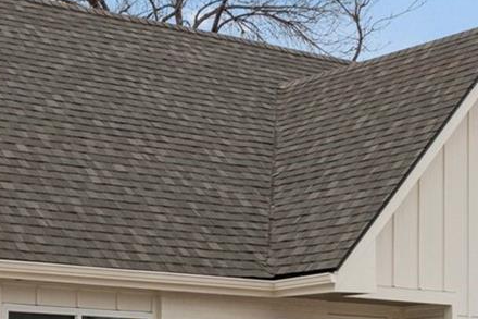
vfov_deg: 12.4
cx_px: 26
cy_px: 298
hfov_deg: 18.4
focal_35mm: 109
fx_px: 1447
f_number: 9
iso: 400
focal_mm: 30
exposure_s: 1/250
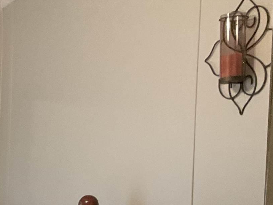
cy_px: 329
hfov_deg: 15.7
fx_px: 860
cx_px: -206
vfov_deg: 12.7
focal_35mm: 109
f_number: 1.8
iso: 160
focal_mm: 3
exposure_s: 1/60
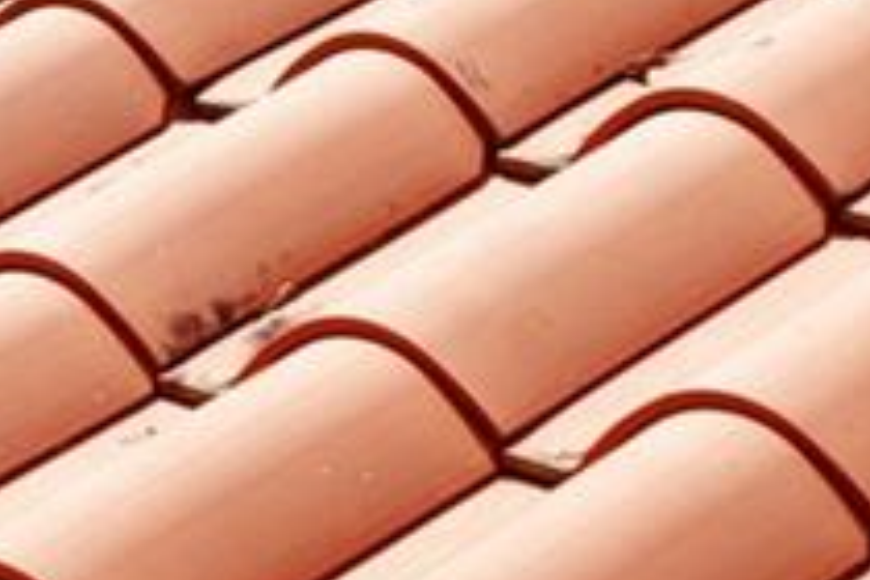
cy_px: 824
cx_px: -1400
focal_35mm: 213
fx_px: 5147
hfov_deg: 8.6
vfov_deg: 6.4
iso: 160
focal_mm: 14.45
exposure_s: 1/1250
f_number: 2.8
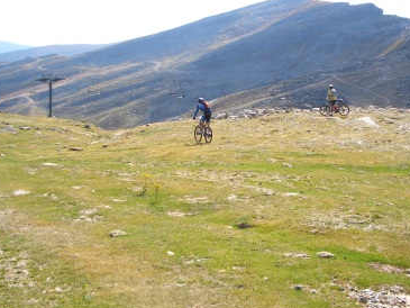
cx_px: 226
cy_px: 147
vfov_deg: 31.5
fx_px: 545
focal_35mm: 46
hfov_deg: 41.2
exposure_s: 1/320
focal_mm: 5.8
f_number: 4.3
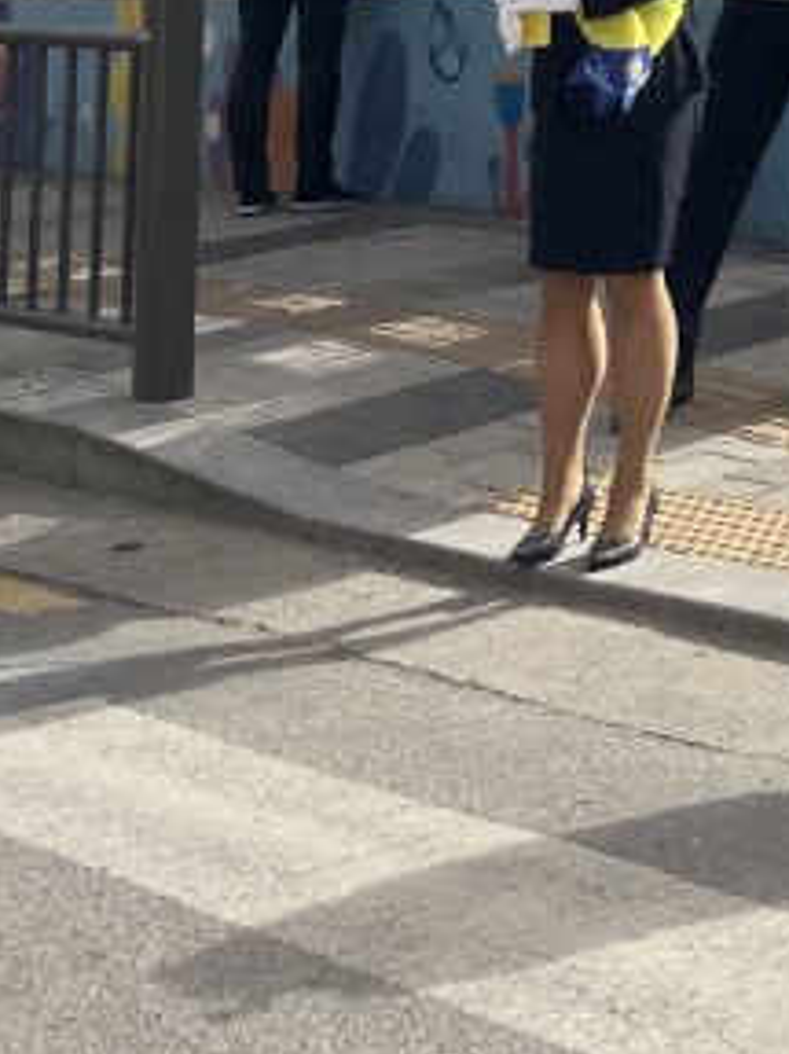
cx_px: 1574
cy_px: -1102
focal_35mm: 116
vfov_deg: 14.1
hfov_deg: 11.5
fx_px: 3528
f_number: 1.6
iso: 32
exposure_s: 1/5000
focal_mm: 4.2
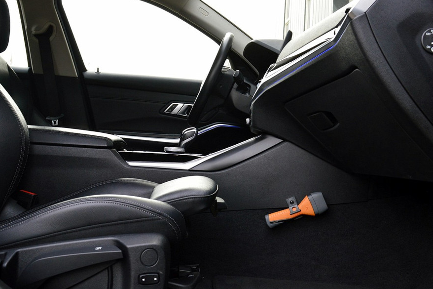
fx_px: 421
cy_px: 143
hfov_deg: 54.4
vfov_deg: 37.8
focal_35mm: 35
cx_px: 208
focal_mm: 20
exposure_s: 1/60
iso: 400
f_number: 8
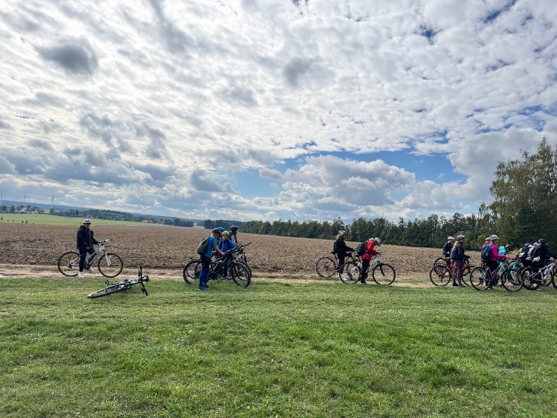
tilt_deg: +2.9
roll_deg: -4.9
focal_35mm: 24
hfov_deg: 71.6
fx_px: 386
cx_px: 278
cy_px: 209
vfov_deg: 56.8
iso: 80
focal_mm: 6.76
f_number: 1.78
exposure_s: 1/1818
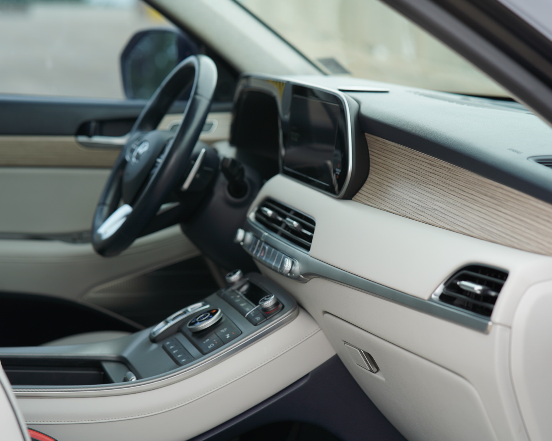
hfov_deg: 20.0
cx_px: 270
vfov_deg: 16.0
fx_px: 1568
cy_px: 221
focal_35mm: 96
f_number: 4
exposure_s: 1/160
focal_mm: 85
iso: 200
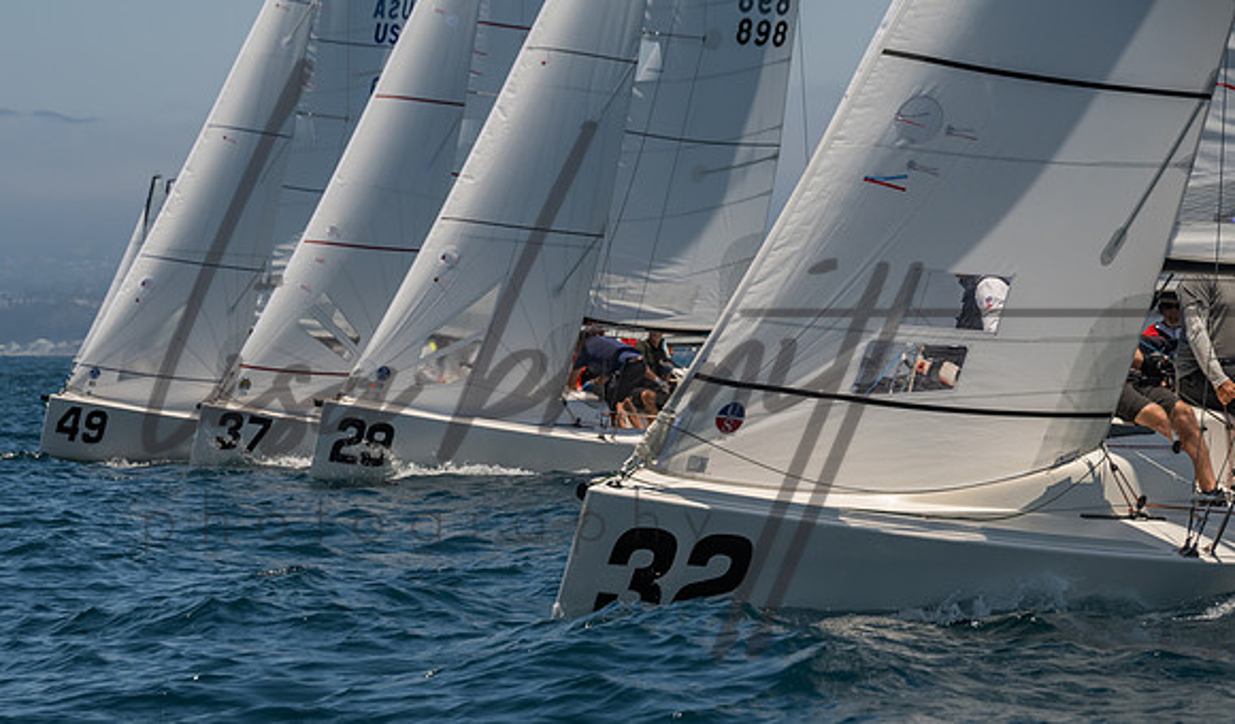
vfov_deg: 7.5
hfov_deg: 12.7
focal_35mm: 167
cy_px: 474
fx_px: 5531
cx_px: 524
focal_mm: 140
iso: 640
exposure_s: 1/1000
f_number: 9
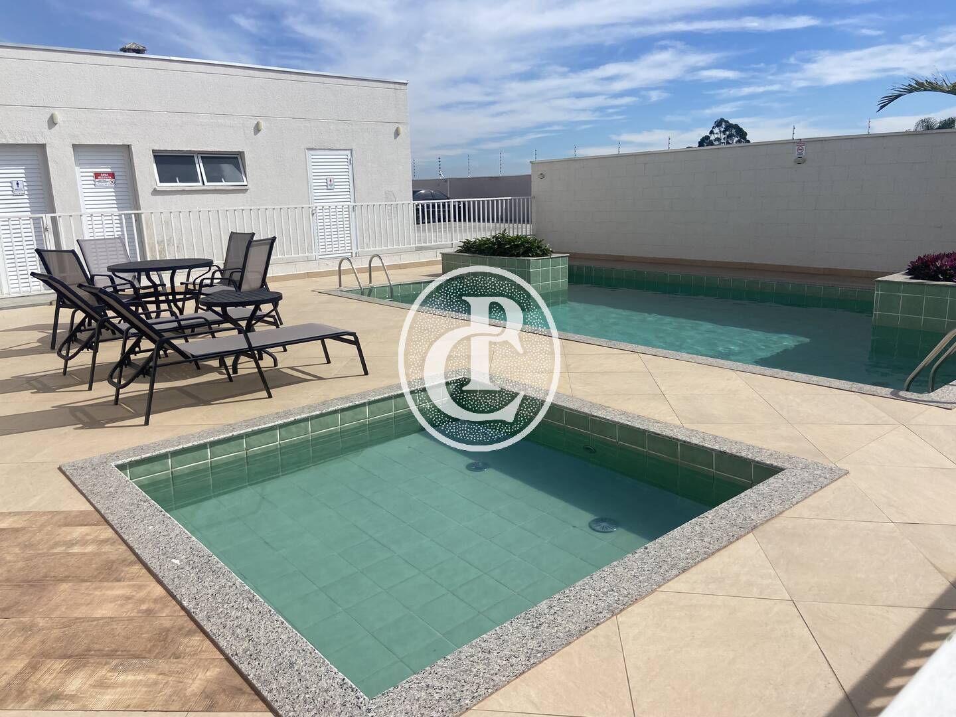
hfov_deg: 67.3
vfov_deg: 53.1
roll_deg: +0.5
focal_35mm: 26
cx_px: 478
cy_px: 358
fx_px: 718
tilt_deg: -13.4
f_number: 1.8
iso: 32
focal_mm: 4.25
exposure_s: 1/4608
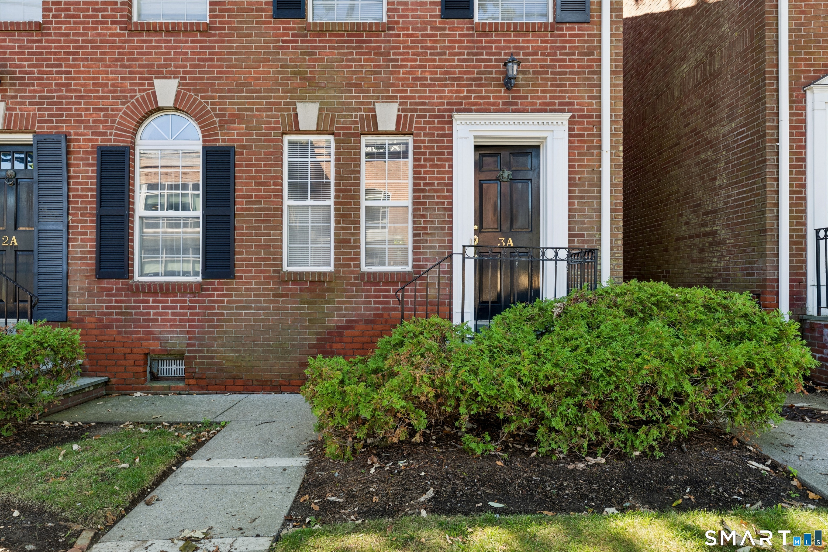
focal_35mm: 24
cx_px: 414
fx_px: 552
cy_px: 276
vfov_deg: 53.1
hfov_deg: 73.7
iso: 400
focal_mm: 24
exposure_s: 1/25
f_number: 13
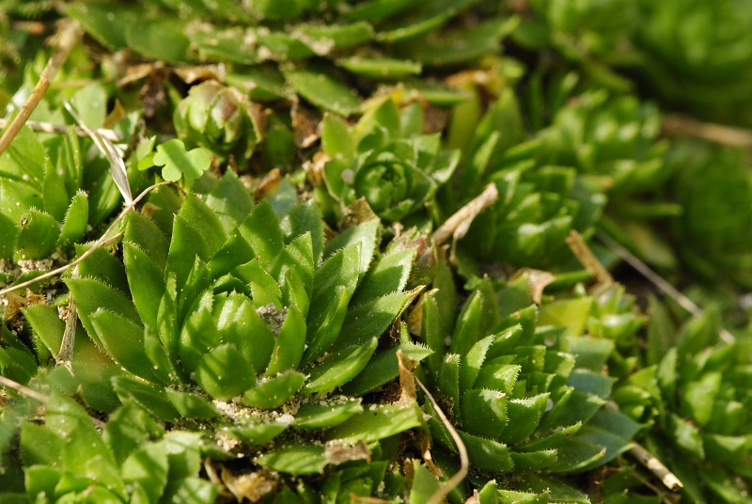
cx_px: 376
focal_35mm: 128
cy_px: 252
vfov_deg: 10.8
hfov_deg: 16.0
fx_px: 2667
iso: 400
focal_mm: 85
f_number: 8
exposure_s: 1/80
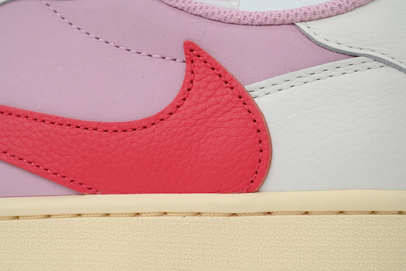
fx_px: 1071
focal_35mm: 95
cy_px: 136
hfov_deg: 21.5
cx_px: 203
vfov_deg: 14.4
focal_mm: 95
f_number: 13
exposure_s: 1/100
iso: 400
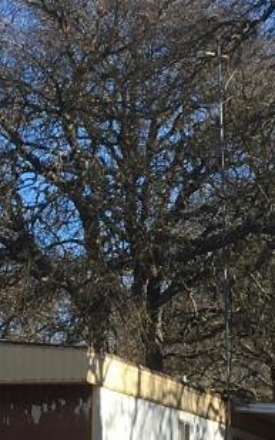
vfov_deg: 13.8
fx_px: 1788
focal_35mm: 149
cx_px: 123
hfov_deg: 8.8
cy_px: 449
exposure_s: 1/693
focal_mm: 4.15
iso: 25
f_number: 2.2
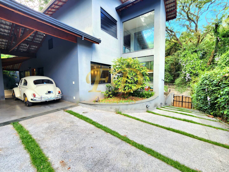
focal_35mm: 13
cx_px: 114
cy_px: 86
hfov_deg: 106.2
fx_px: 86
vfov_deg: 89.9
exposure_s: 1/60.2
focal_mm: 2.2
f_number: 2.2
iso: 50
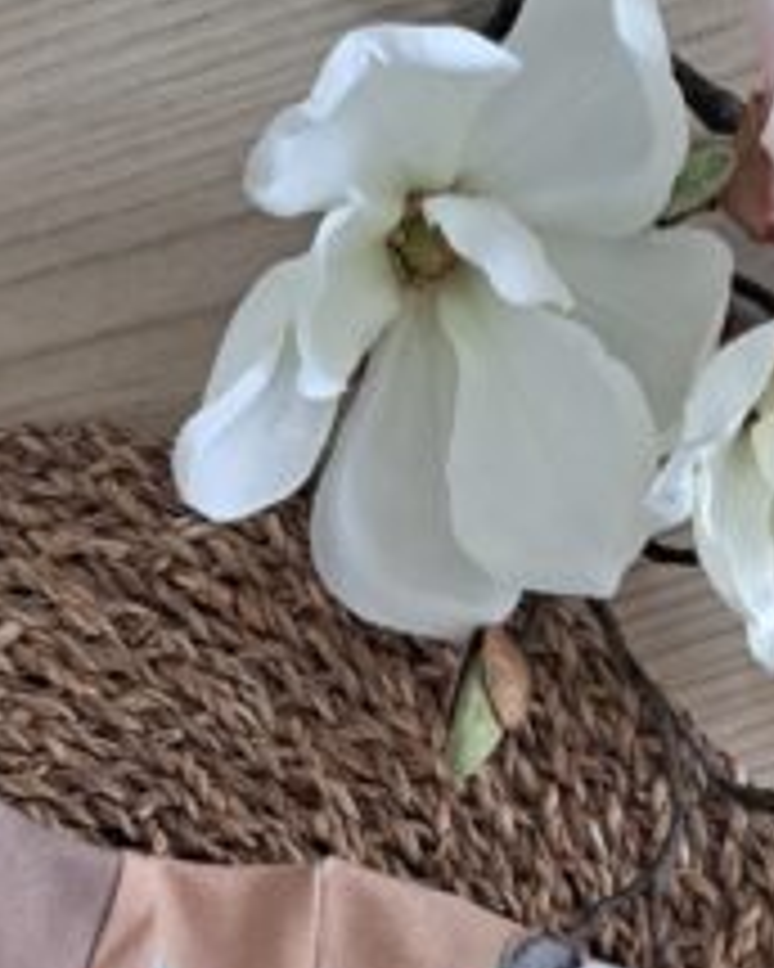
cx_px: 148
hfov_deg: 17.5
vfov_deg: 18.8
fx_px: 2491
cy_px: 1544
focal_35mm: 87
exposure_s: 1/50
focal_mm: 5.23
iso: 250
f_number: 1.8
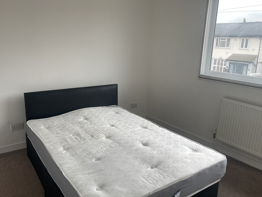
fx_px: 227
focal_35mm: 30
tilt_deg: -14.4
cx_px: 121
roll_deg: -1.8
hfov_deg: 59.9
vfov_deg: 46.8
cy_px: 97
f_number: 1.6
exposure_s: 1/121
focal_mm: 4.2
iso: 64
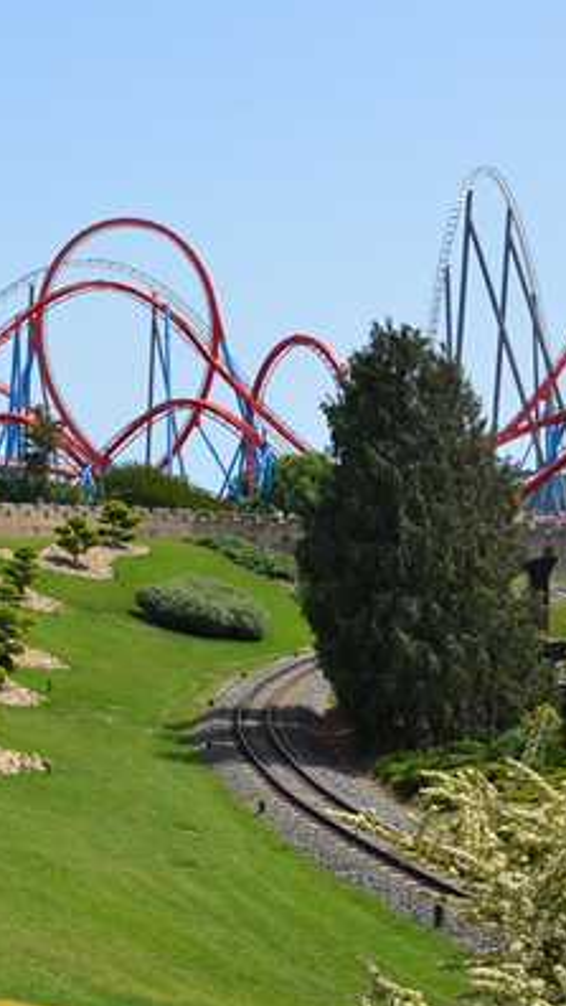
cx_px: -71
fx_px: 1520
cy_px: 406
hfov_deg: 20.1
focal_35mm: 57
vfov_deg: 36.5
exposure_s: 1/1600
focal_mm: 18
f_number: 6.3
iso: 400
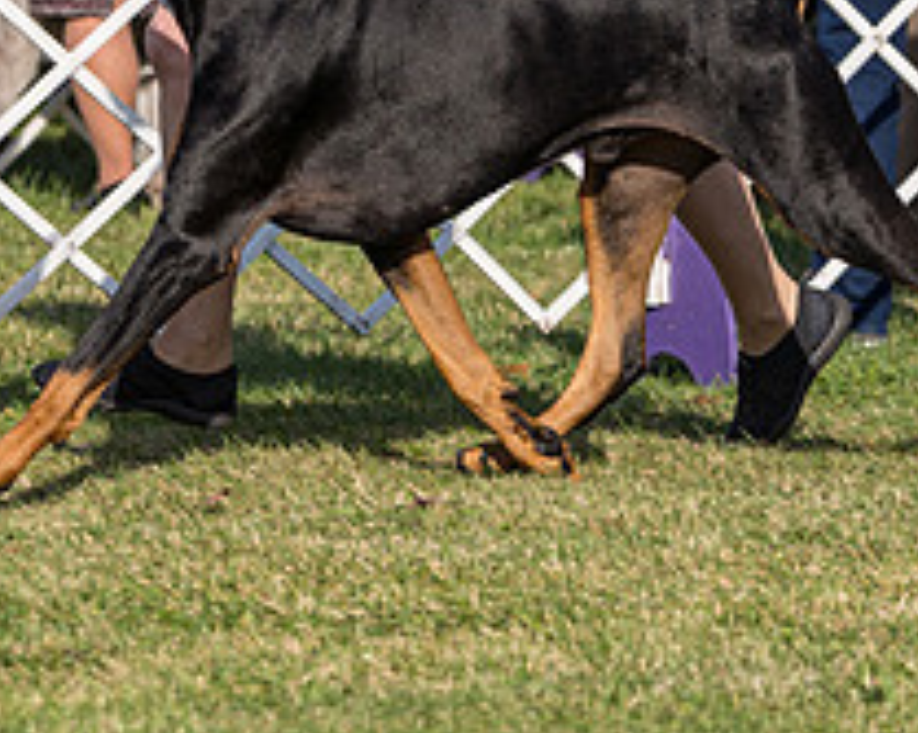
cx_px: 670
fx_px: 11623
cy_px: -154
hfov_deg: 4.5
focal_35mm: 428
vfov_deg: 3.6
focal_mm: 141
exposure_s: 1/1000
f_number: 5.6
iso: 250
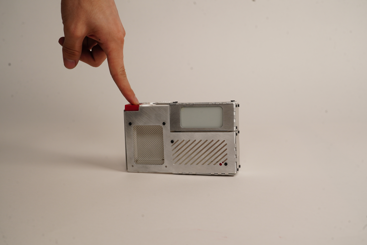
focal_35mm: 44
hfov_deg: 44.5
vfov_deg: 30.5
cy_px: 122
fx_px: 449
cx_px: 184
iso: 640
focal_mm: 44
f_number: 11
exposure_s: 1/160
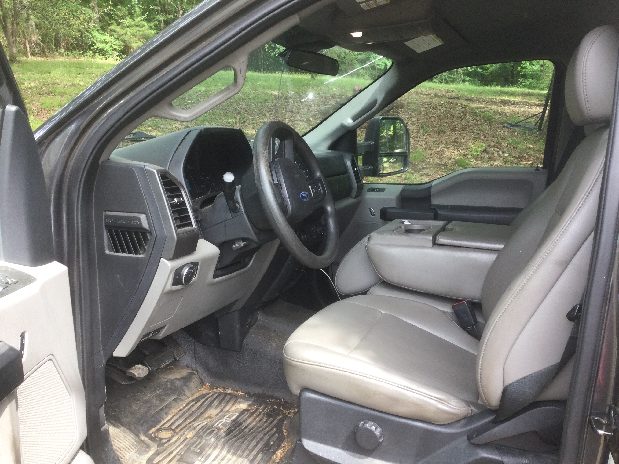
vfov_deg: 45.4
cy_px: 232
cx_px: 310
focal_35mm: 31
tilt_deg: -16.0
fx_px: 554
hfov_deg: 58.4
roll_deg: +2.1
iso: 40
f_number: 2.4
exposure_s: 1/120
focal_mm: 3.3
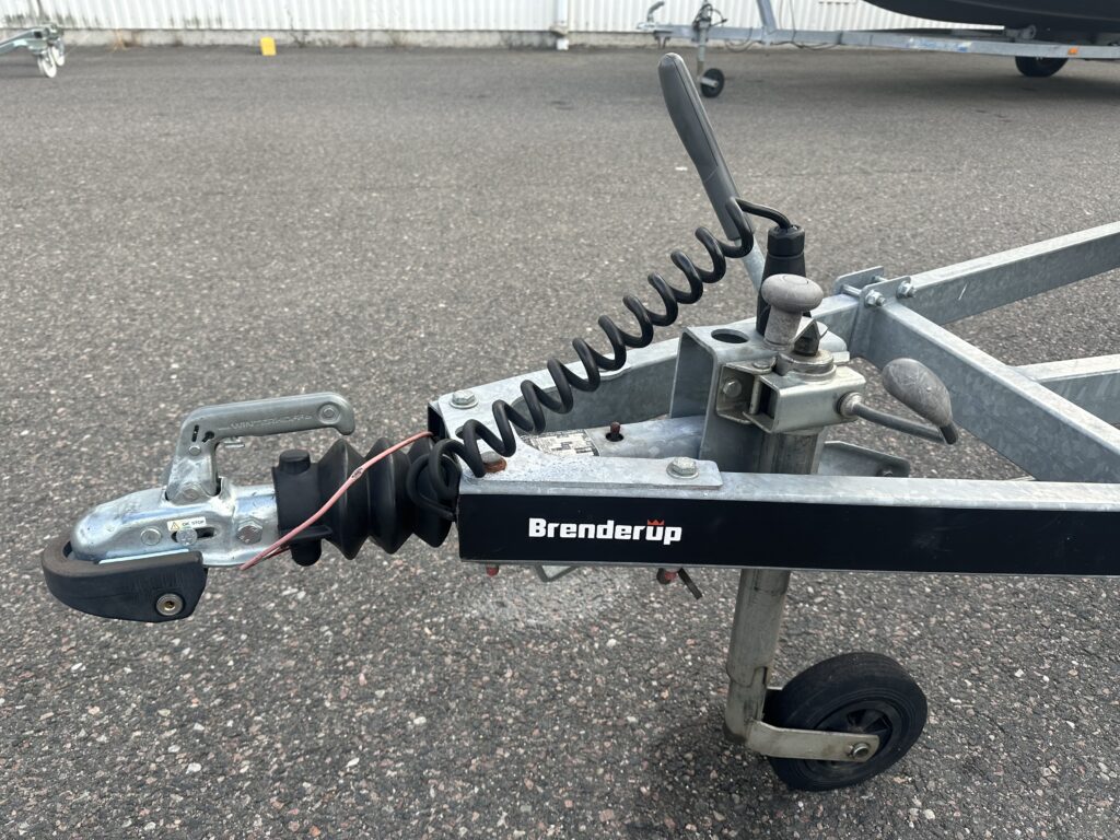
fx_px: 777
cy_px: 420
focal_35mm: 24
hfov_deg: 71.6
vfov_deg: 56.8
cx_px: 560
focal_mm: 6.86
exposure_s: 1/561
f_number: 1.78
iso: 80
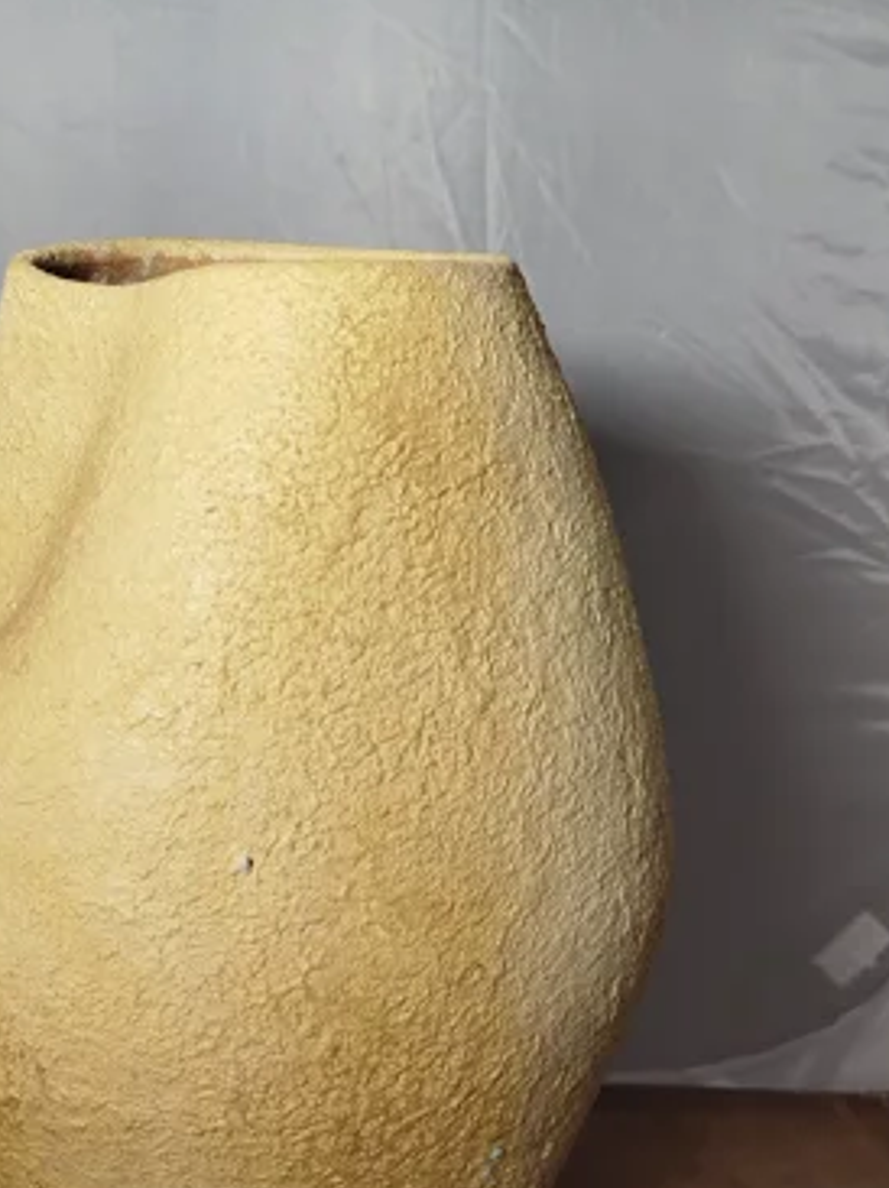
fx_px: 1440
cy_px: 510
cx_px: 224
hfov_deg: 33.6
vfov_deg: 44.7
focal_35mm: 42
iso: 50
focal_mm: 5.31
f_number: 1.7
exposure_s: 1/50
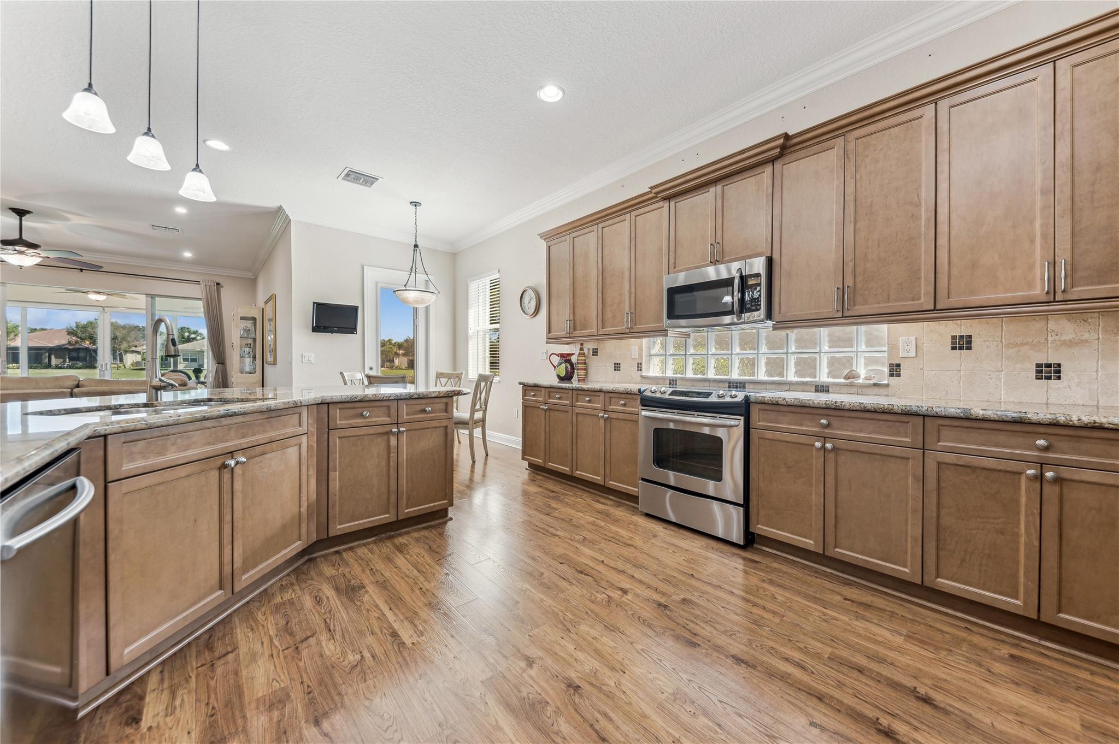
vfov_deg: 85.3
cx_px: 560
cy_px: 372
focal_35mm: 13
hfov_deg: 108.4
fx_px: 404
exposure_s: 1/10
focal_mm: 13
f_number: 8
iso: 100
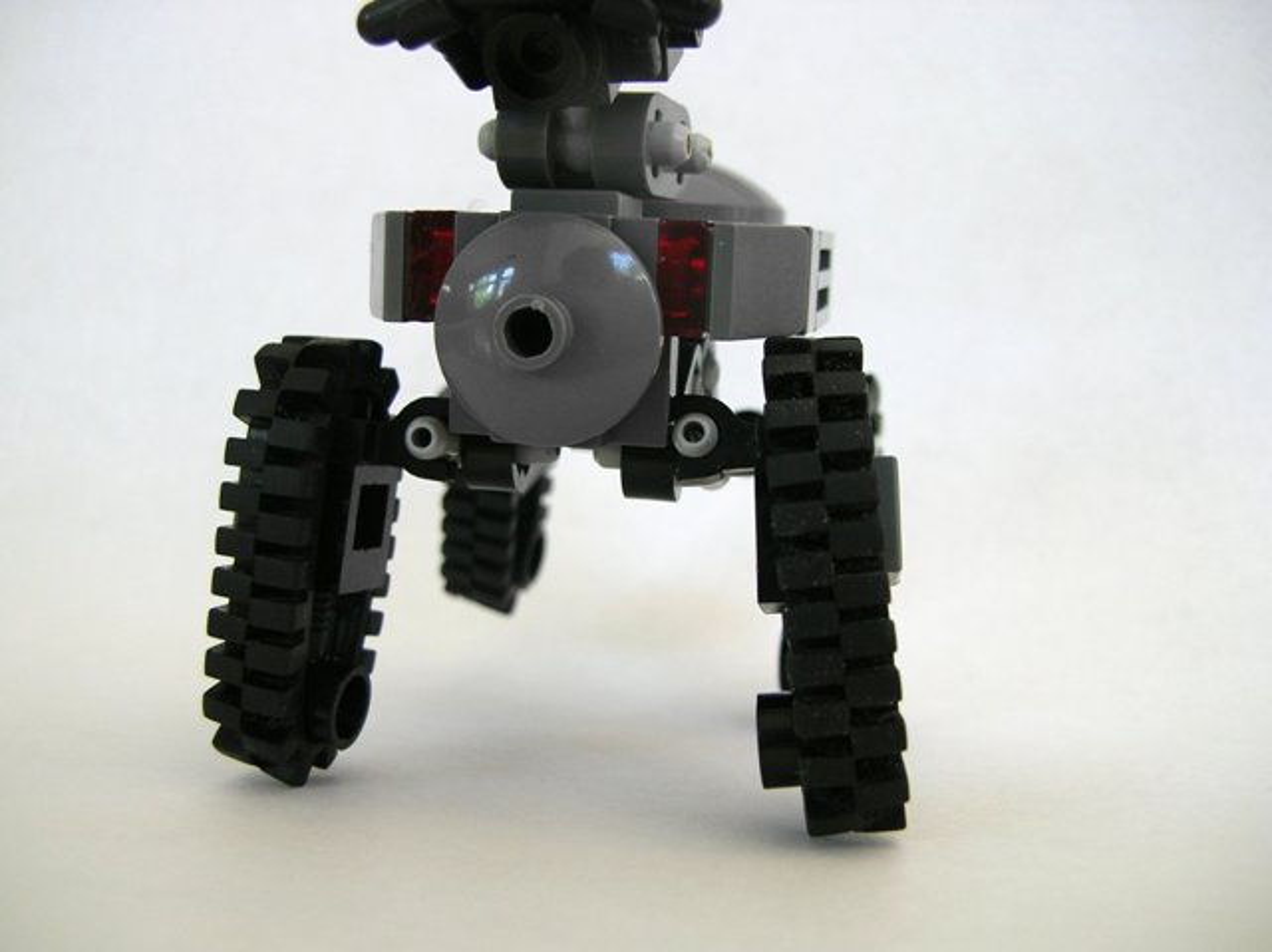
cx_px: 636
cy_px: 476
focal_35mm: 36
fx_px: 1322
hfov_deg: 51.4
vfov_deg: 39.6
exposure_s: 1/26
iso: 50
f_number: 2.7
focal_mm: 6
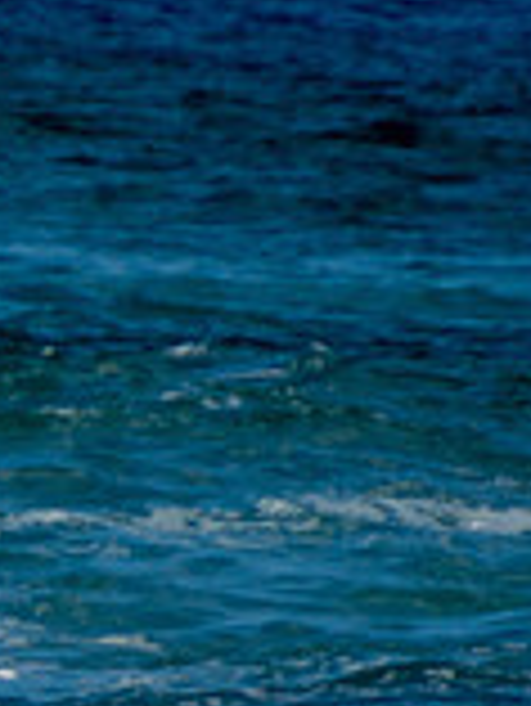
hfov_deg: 0.7
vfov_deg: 0.9
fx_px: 43424
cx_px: -522
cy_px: 866
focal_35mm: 2126
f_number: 5.6
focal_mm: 400
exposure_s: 1/2000
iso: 250
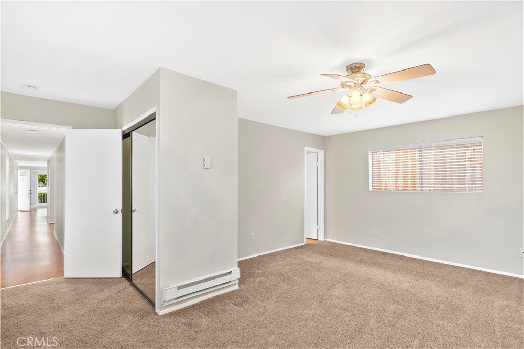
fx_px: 247
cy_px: 174
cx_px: 262
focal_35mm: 17
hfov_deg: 93.3
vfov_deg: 70.5
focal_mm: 17
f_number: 8
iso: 1250
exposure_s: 1/15
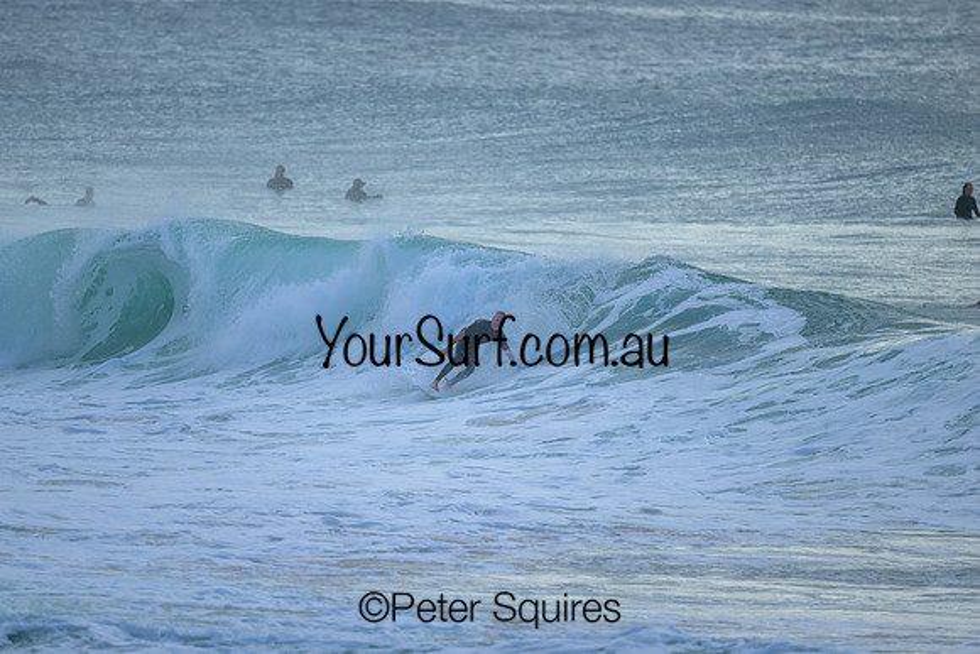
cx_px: 490
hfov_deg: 2.6
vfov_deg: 1.7
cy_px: 327
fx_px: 21782
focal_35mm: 800
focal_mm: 800
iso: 500
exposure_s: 1/2500
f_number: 6.3
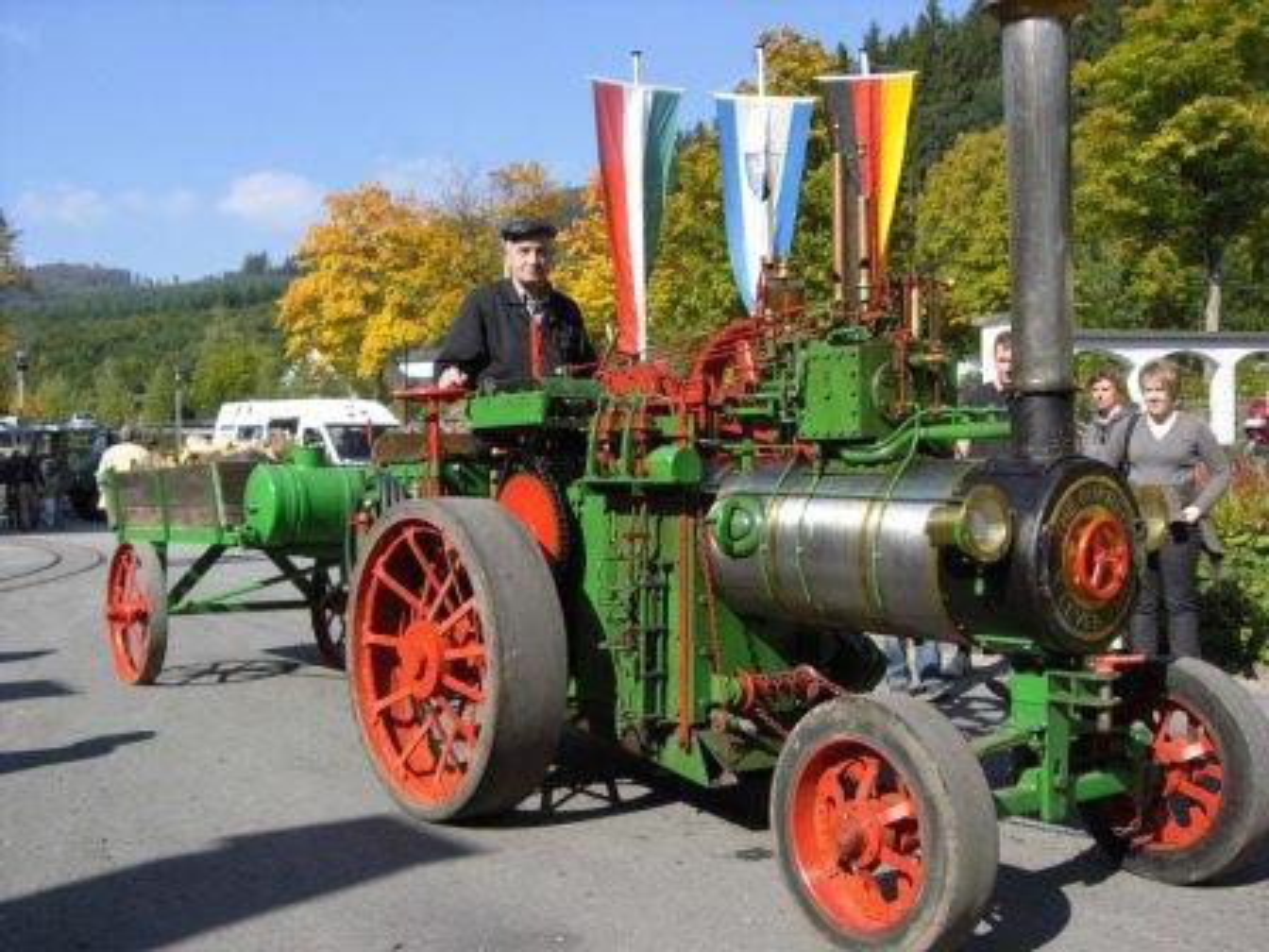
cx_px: 634
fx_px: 1393
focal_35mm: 38
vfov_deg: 37.7
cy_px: 476
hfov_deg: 49.0
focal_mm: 6.2
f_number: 2.7
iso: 64
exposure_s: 1/800
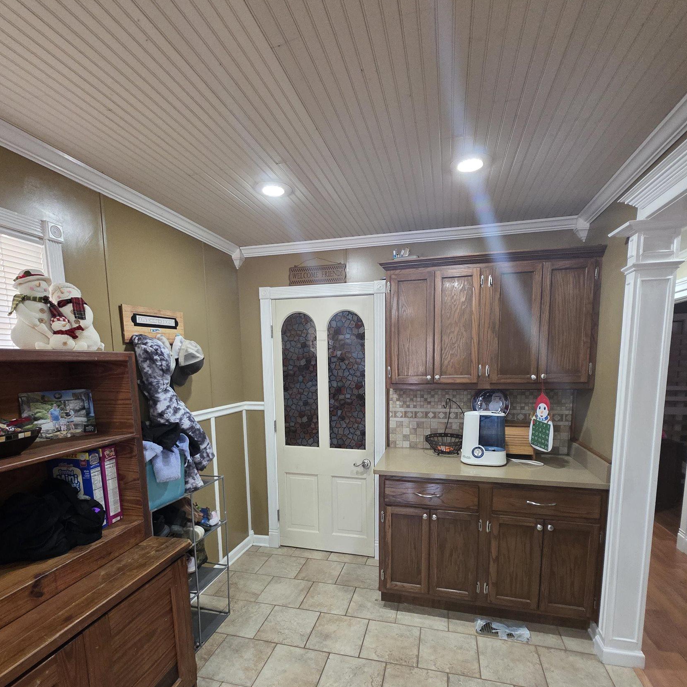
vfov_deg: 86.3
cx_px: 345
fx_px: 359
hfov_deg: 87.4
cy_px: 414
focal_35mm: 16
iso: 400
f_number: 1.9
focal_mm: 2.2
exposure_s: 1/60
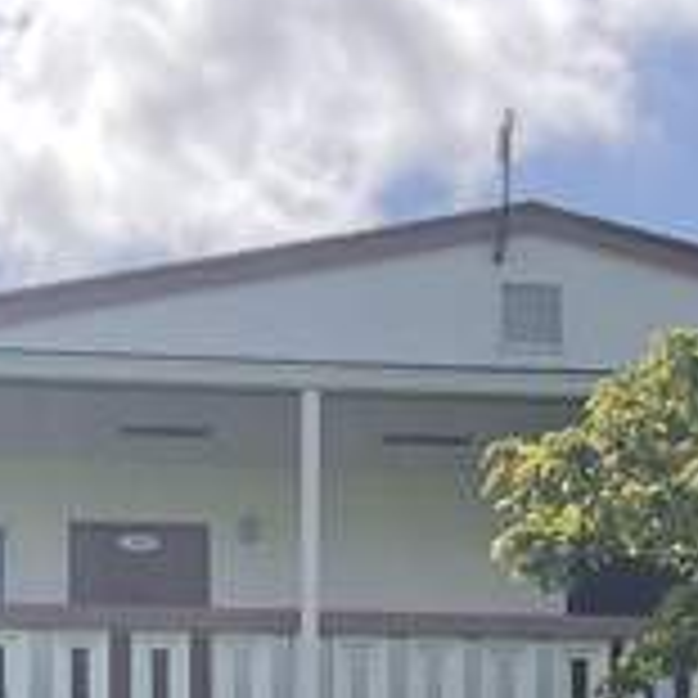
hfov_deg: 13.0
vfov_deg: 12.1
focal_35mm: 132
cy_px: 1279
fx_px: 3011
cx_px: -50
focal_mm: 3
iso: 16
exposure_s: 1/1168
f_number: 1.8
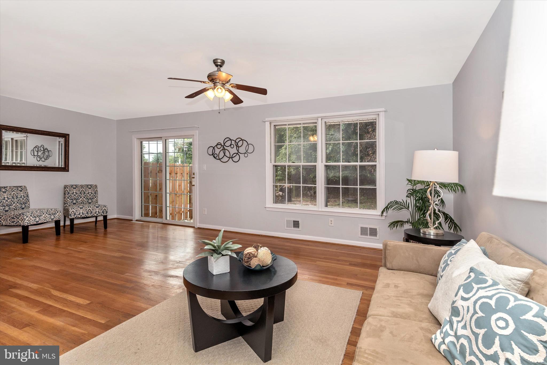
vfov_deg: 70.5
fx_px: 258
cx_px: 274
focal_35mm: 17
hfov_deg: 93.3
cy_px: 182
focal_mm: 17
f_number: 9
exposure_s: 1/80
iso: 400
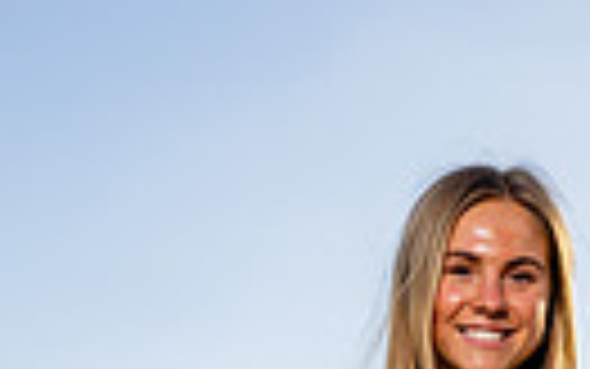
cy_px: 922
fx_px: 2204
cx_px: 459
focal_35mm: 137
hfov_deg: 15.2
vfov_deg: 8.6
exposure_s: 1/800
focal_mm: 39
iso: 100
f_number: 4
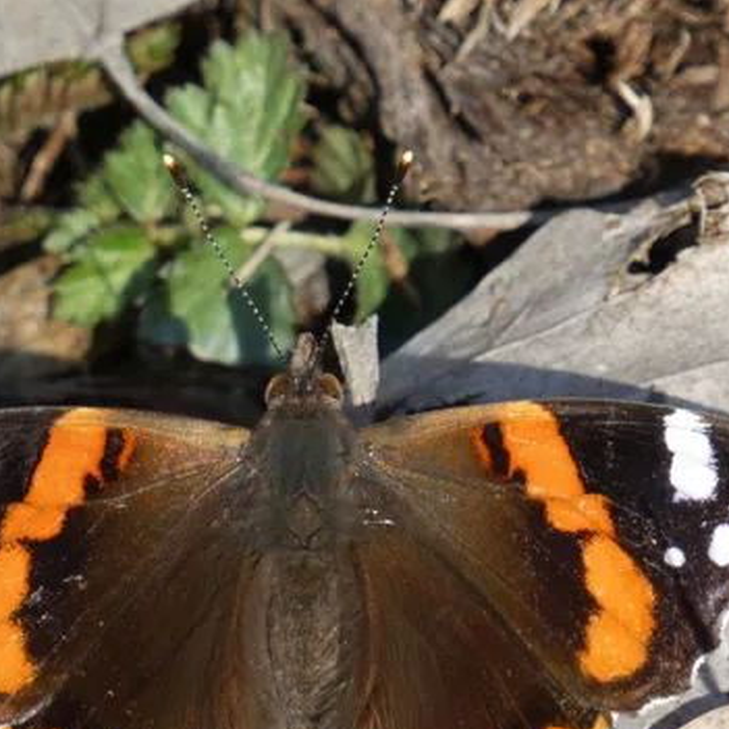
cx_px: 287
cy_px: 494
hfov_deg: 1.4
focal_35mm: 1221
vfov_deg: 1.4
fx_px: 29092
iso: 80
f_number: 5.6
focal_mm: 135.6
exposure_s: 1/160
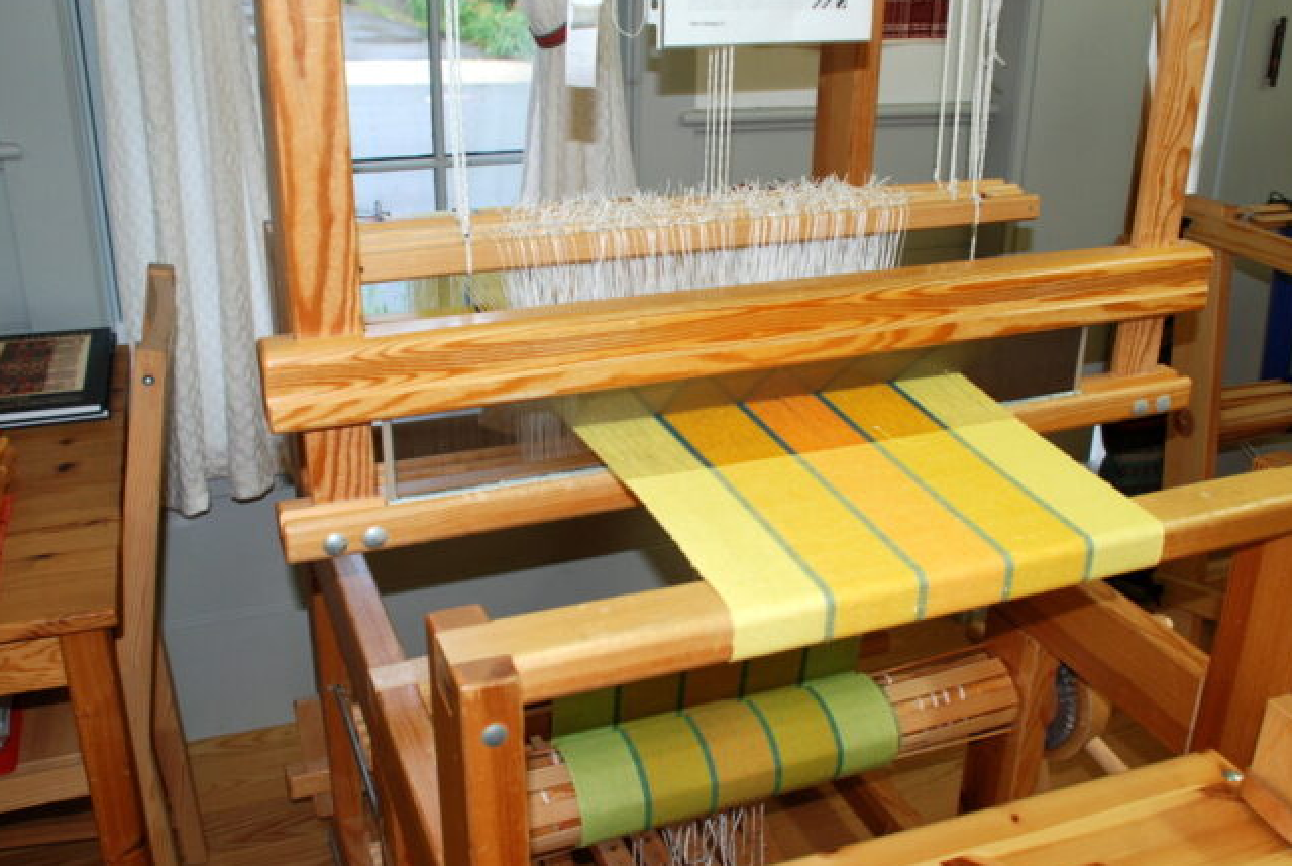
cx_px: 705
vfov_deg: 37.0
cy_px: 445
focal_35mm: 36
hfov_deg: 53.0
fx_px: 1294
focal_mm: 20
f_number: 4
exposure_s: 1/60
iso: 400
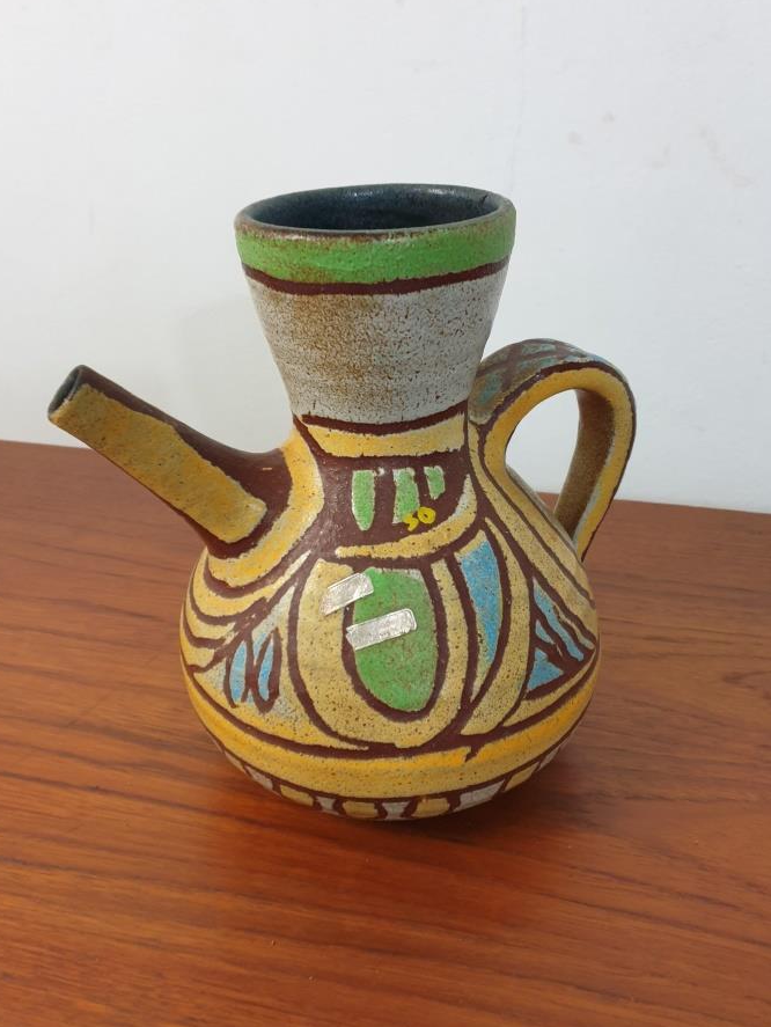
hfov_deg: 46.8
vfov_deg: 59.9
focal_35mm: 30
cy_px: 504
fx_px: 890
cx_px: 374
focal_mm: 4.3
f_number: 1.5
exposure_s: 1/50
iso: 250
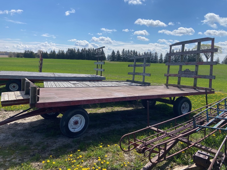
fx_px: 170
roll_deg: -1.8
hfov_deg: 67.3
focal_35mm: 26
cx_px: 114
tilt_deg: -9.9
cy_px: 85
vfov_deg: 53.1
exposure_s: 1/4274
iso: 32
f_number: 1.8
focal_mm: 4.25
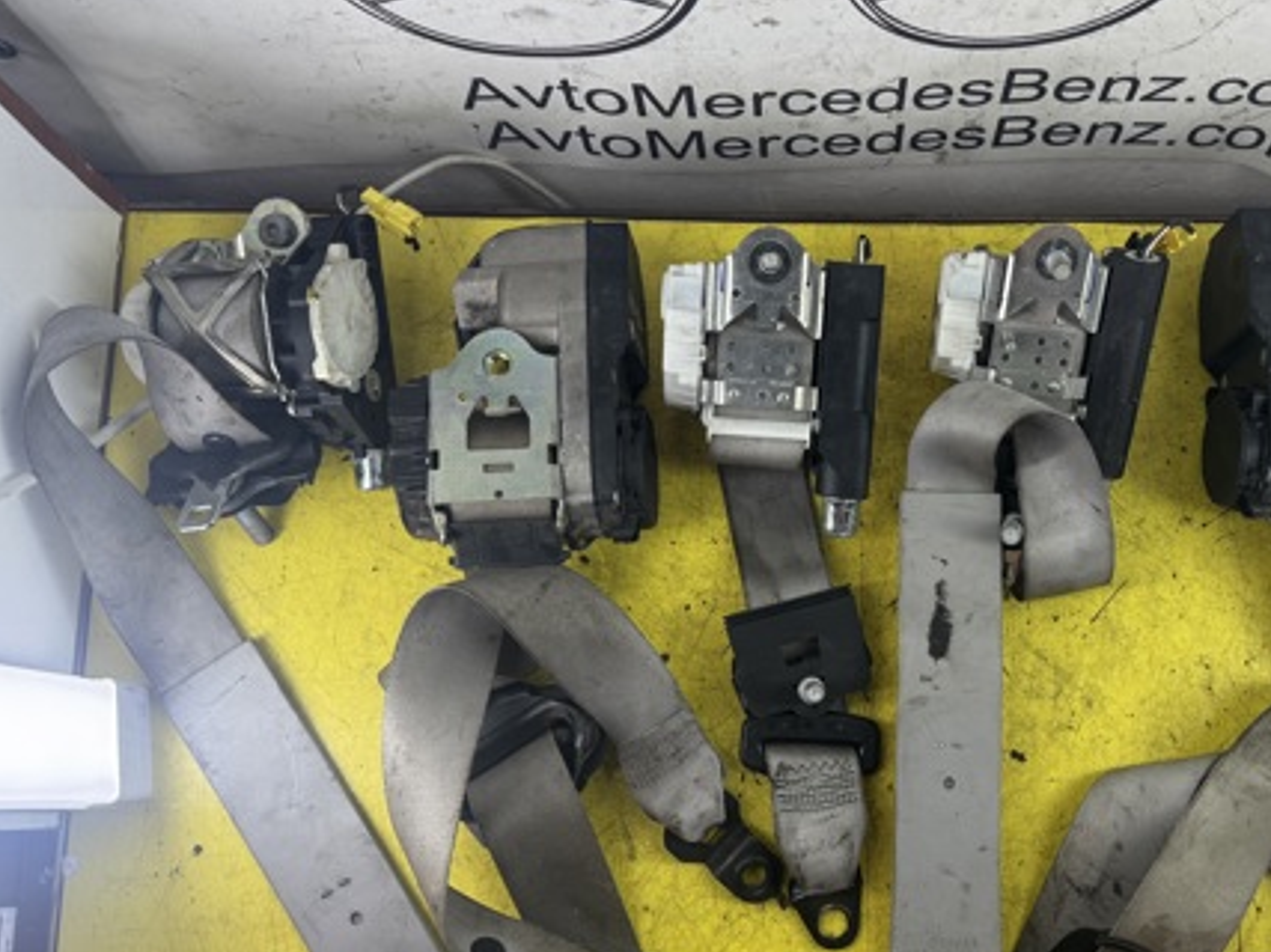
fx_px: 1321
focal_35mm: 36
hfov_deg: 50.2
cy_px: 503
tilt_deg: -75.3
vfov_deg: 39.6
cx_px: 878
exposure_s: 1/402
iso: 80
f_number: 1.78
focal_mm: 6.76
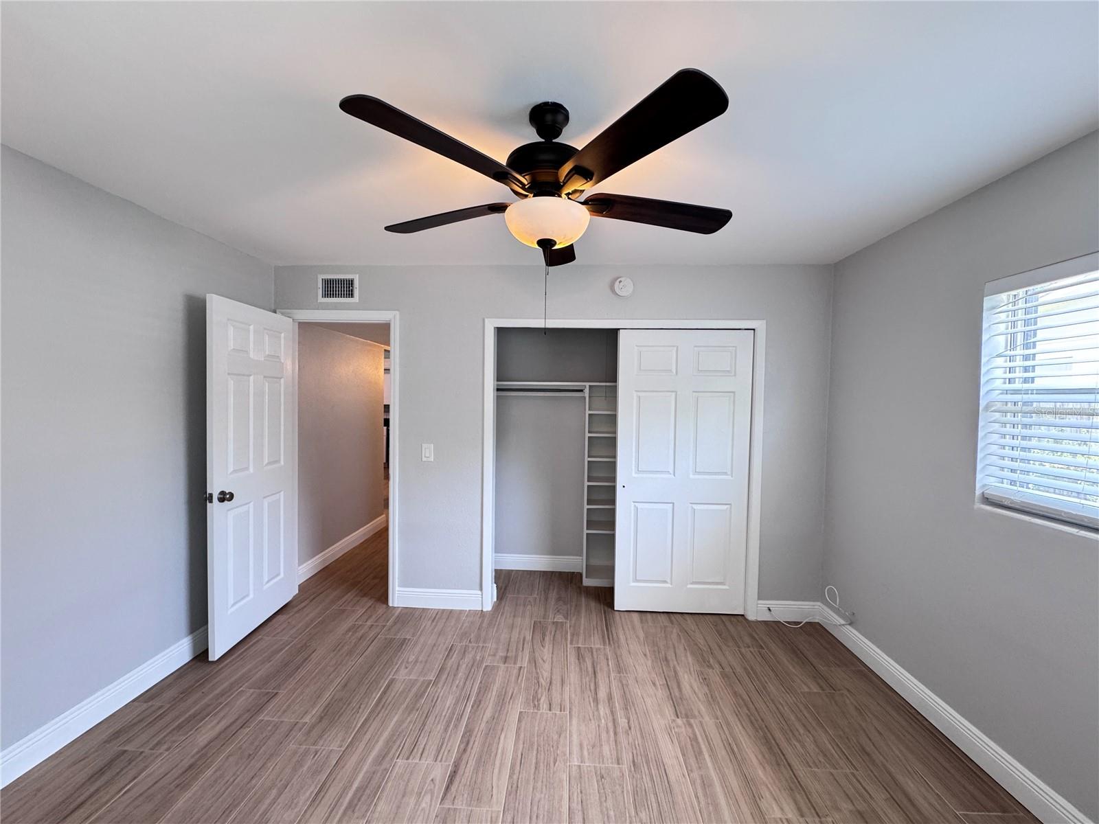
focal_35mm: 14
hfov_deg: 102.1
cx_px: 550
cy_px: 412
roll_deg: -0.8
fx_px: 444
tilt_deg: -1.5
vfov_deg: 85.7
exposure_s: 1/60
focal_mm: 2.22
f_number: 2.2
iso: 250
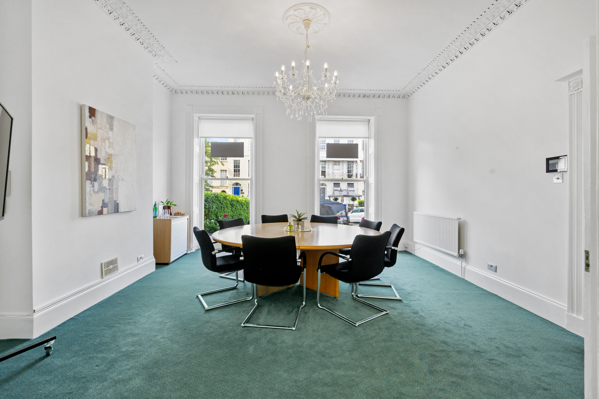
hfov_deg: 98.6
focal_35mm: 16
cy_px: 200
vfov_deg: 75.4
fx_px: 258
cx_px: 300
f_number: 8
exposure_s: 1/125
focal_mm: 15.5
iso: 320
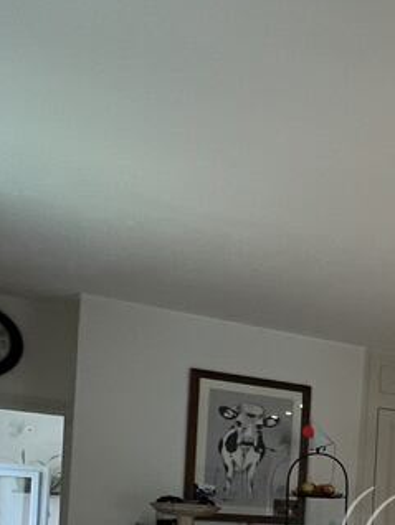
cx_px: 686
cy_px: 542
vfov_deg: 34.8
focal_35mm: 49
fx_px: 745
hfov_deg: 21.3
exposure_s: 1/50
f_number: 1.8
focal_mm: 1.57
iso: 200
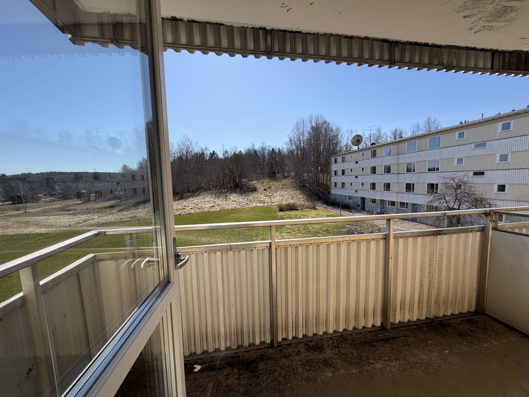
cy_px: 198
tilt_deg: -4.8
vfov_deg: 85.7
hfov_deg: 102.1
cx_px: 264
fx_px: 214
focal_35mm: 14
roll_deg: +1.9
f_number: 2.2
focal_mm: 2.22
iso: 20
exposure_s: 1/853
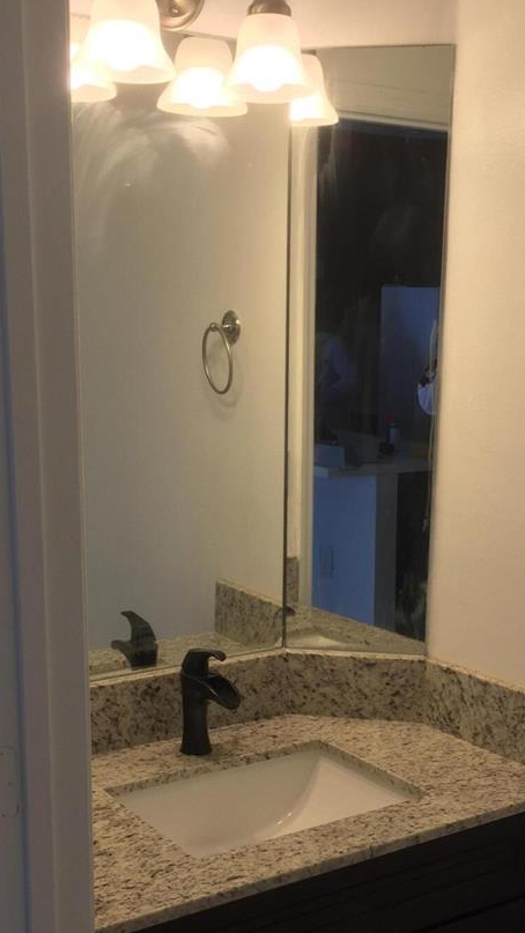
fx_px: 1163
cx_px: 267
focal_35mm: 47
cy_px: 623
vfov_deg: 43.1
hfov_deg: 25.4
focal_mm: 4.15
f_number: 2.2
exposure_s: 1/60
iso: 32
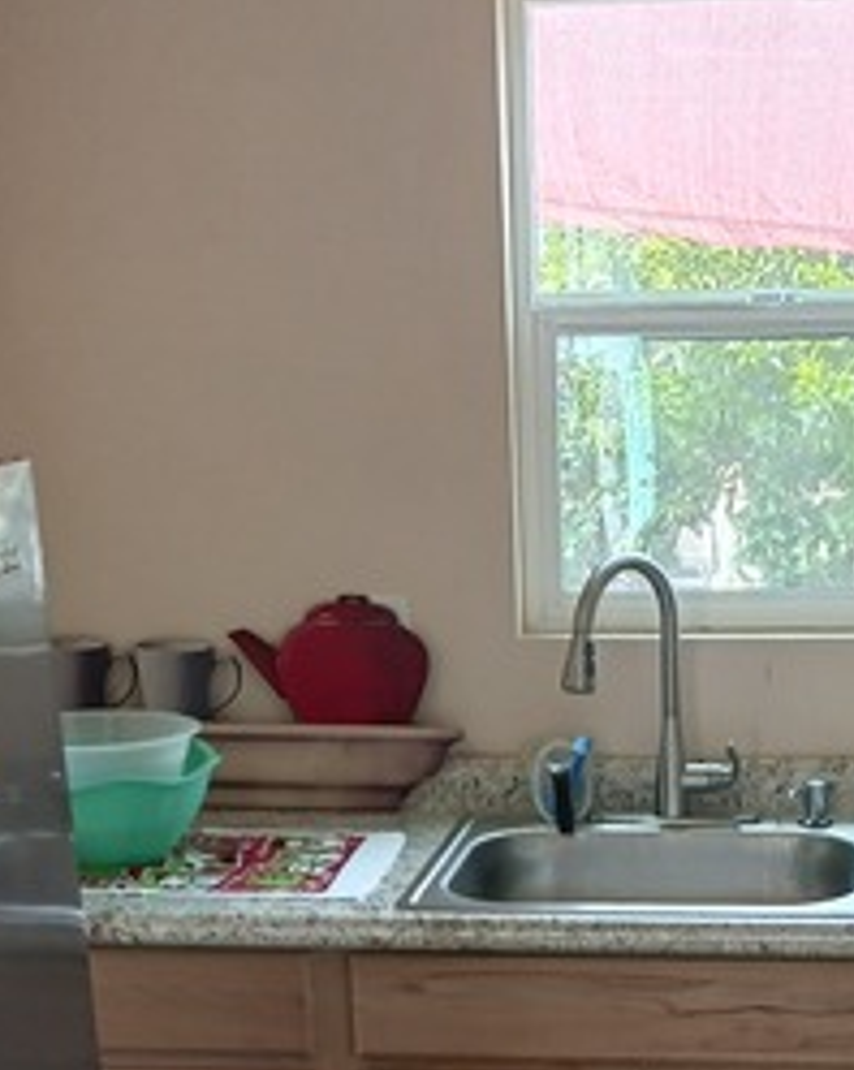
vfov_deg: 25.5
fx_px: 2246
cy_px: 1072
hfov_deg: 21.4
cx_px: 634
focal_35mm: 71
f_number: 1.8
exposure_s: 1/50
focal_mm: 4
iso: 160
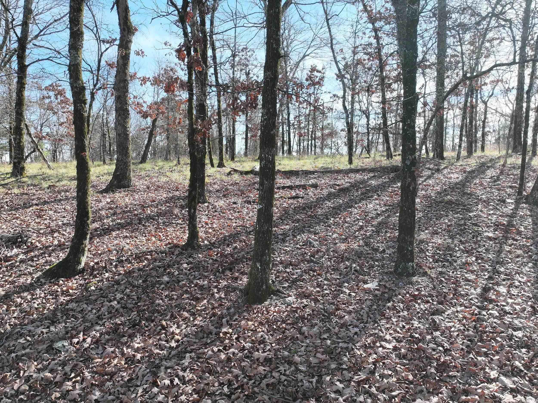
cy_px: 202
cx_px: 269
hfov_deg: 71.6
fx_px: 373
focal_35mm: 24
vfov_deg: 56.8
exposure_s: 1/1250
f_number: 2.8
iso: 320
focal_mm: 12.29
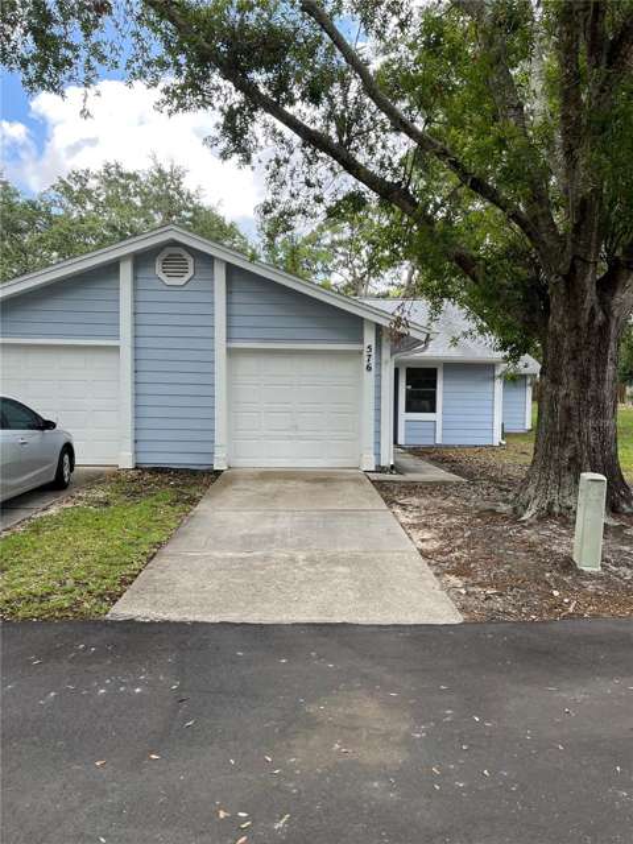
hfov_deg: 53.1
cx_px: 316
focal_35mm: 26
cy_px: 422
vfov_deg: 67.3
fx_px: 634
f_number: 1.6
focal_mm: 5.1
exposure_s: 1/723
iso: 50
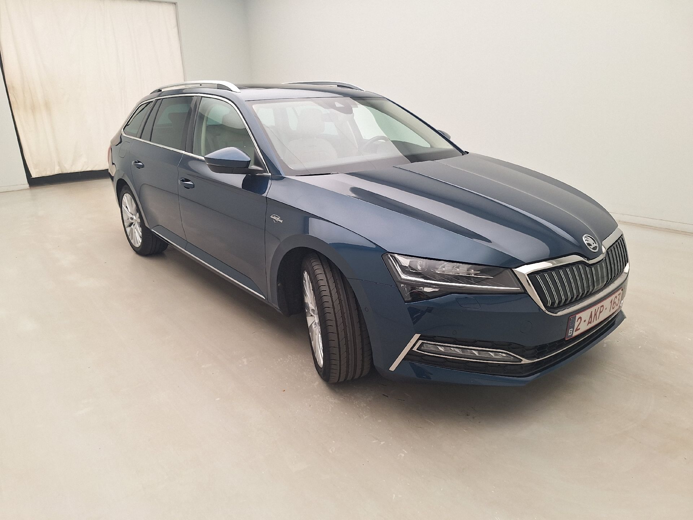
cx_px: 346
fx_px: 460
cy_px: 260
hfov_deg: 73.9
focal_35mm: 23
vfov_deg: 58.9
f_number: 1.8
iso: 50
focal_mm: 5.54
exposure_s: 1/100
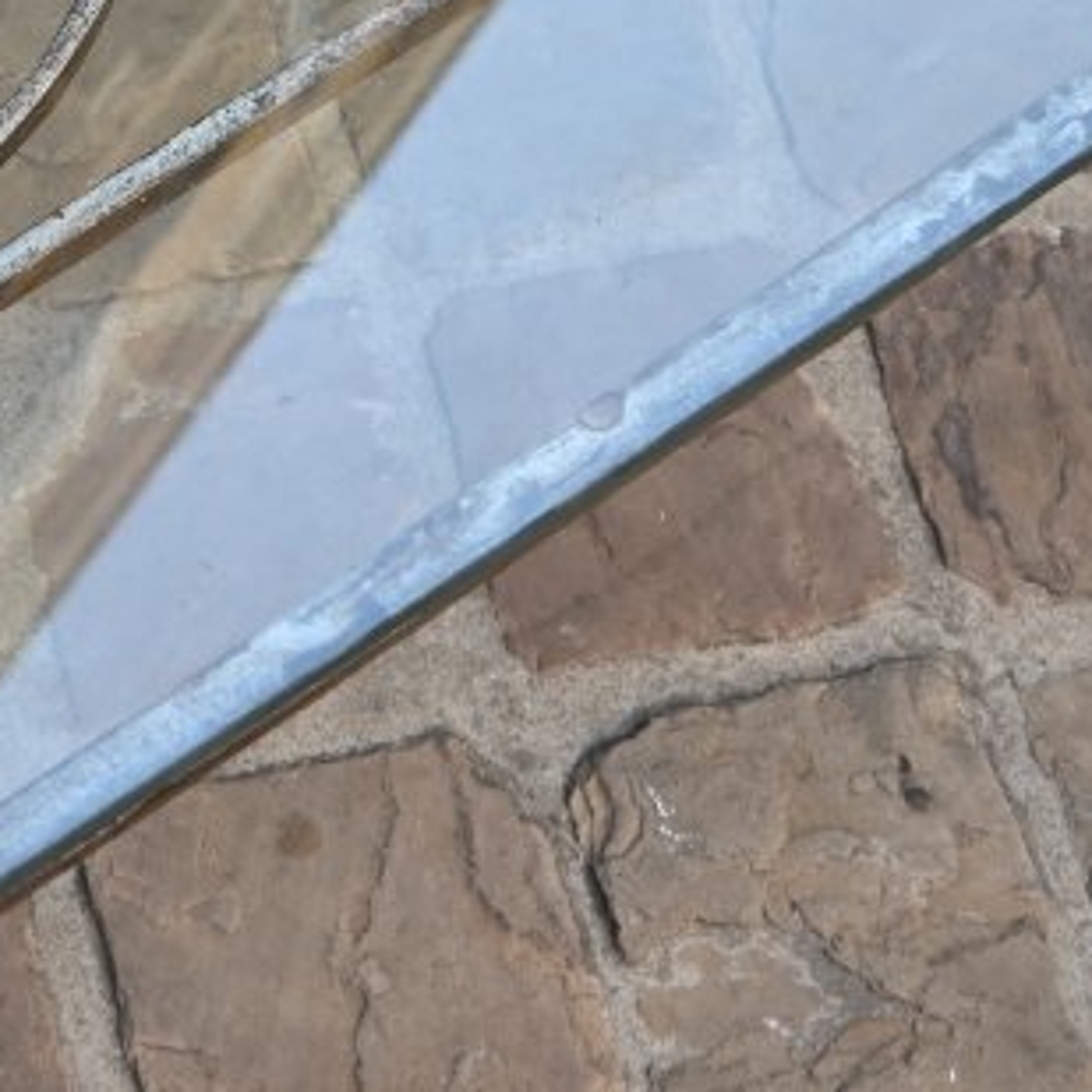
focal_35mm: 101
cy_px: 85
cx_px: -141
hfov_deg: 16.6
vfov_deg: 16.9
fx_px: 3622
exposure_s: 1/250
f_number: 4
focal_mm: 20.5
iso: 220
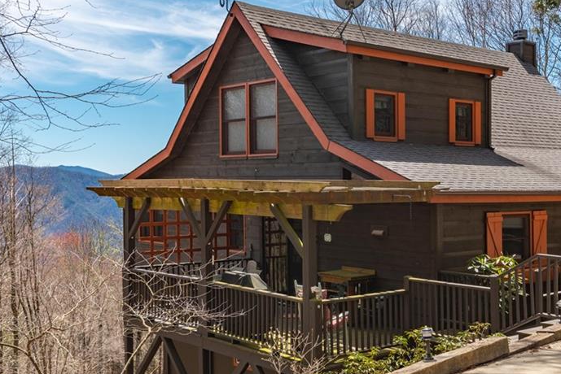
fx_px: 811
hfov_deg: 37.8
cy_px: 172
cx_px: 370
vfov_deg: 26.0
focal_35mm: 52
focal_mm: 35
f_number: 11
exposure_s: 1/125
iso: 100
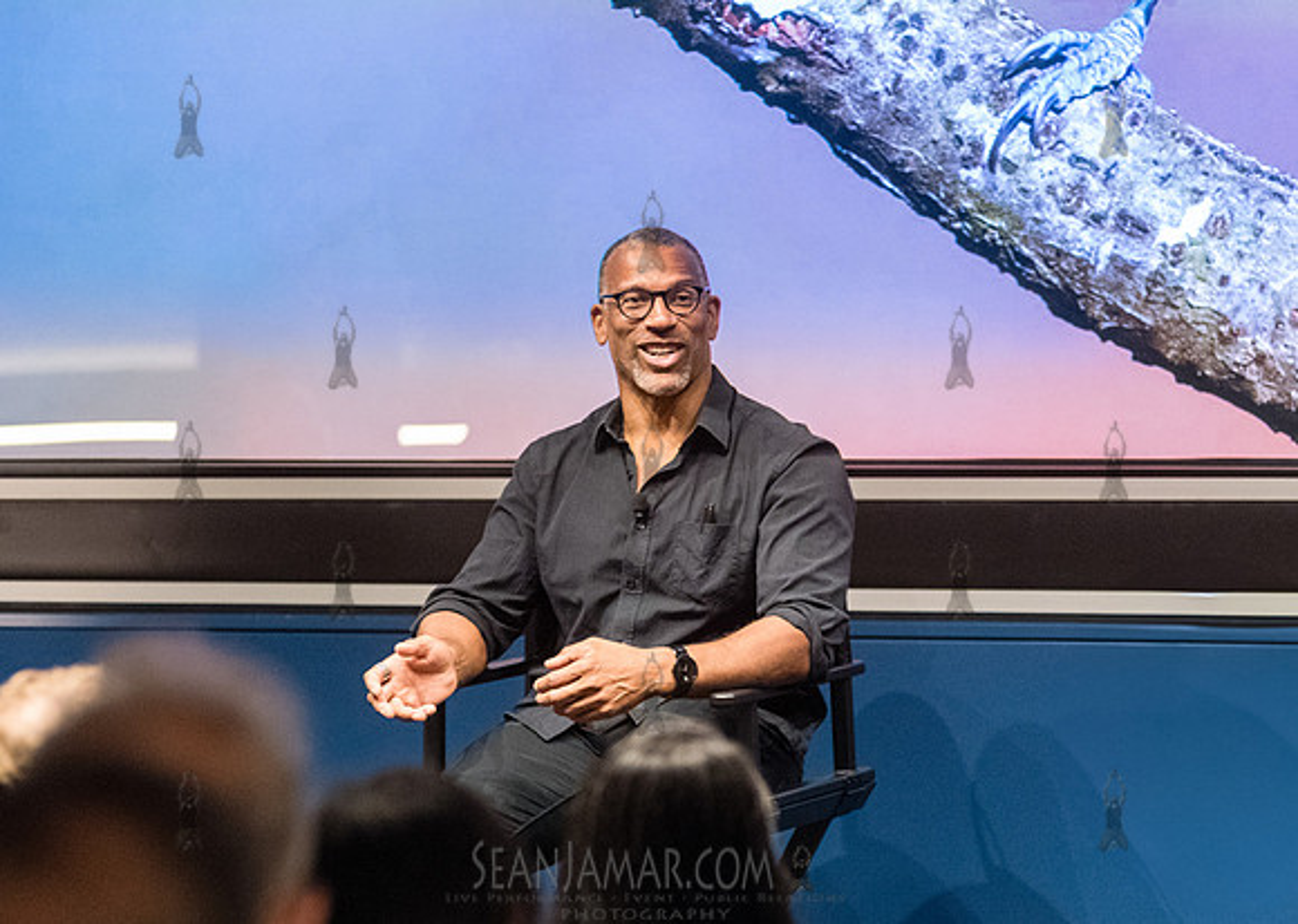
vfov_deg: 8.0
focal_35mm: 180
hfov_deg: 11.2
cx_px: 649
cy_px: 478
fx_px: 6617
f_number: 3.5
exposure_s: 1/200
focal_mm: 135
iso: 6400
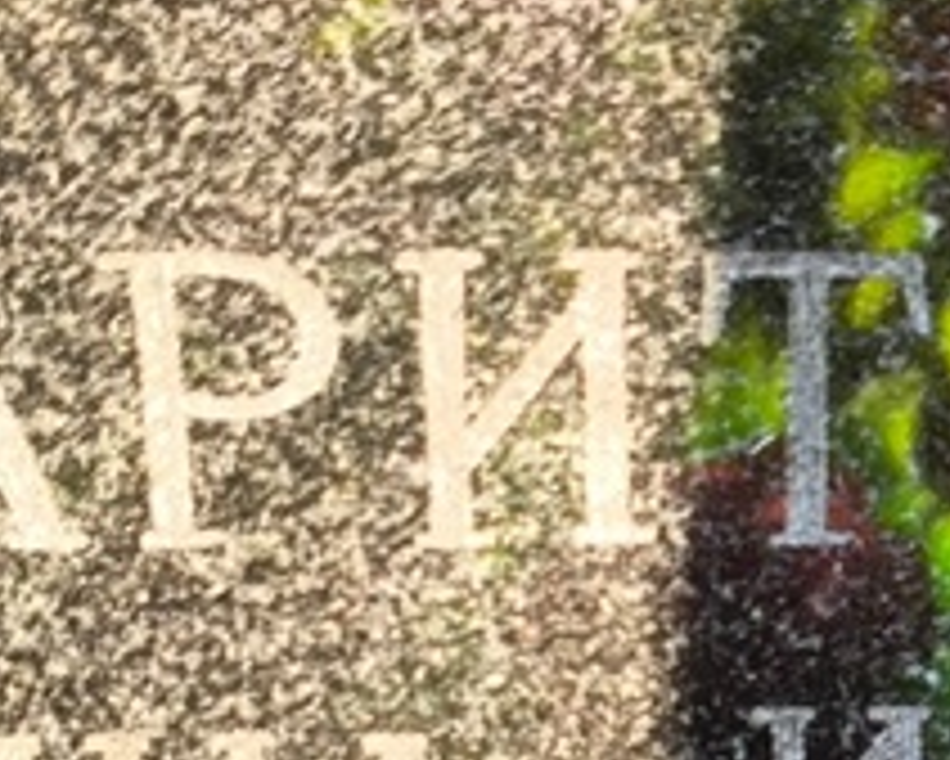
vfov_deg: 8.3
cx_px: 889
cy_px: 985
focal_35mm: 185
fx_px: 5204
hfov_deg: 10.4
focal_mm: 4.71
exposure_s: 1/237
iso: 50
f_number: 1.7
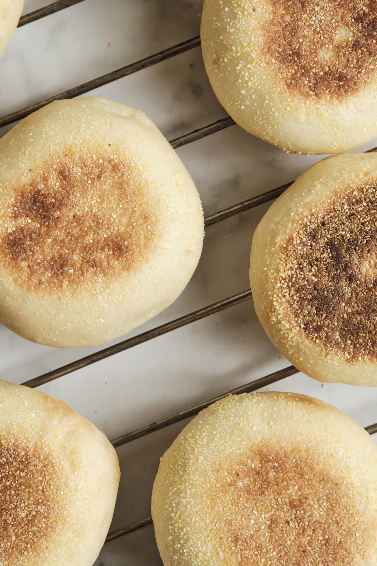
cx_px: 150
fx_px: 2042
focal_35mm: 130
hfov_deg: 10.5
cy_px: 266
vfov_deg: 15.8
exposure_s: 1/80
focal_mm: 65.4
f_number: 9
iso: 200
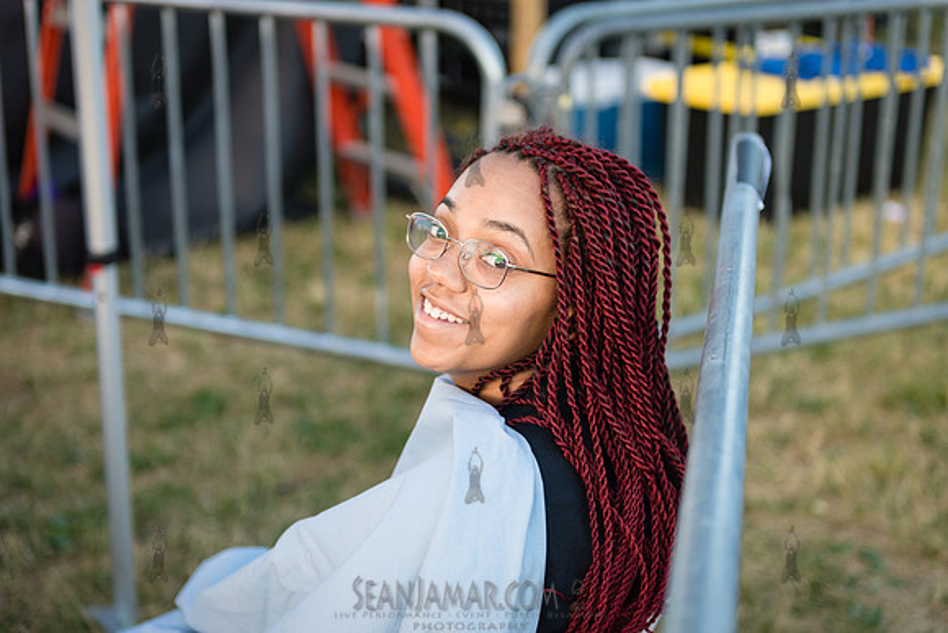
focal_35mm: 62
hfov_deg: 32.4
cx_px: 474
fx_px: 1633
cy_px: 316
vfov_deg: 21.9
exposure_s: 1/250
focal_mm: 62
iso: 200
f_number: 2.8
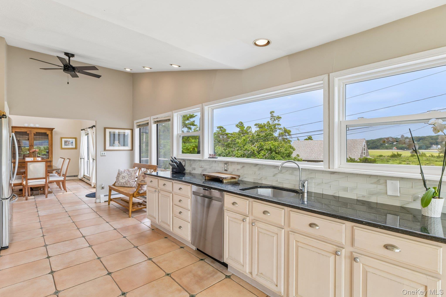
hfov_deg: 93.3
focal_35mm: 17
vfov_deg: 70.4
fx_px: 211
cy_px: 148
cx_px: 223
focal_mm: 17
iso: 250
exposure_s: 1/125
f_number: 9
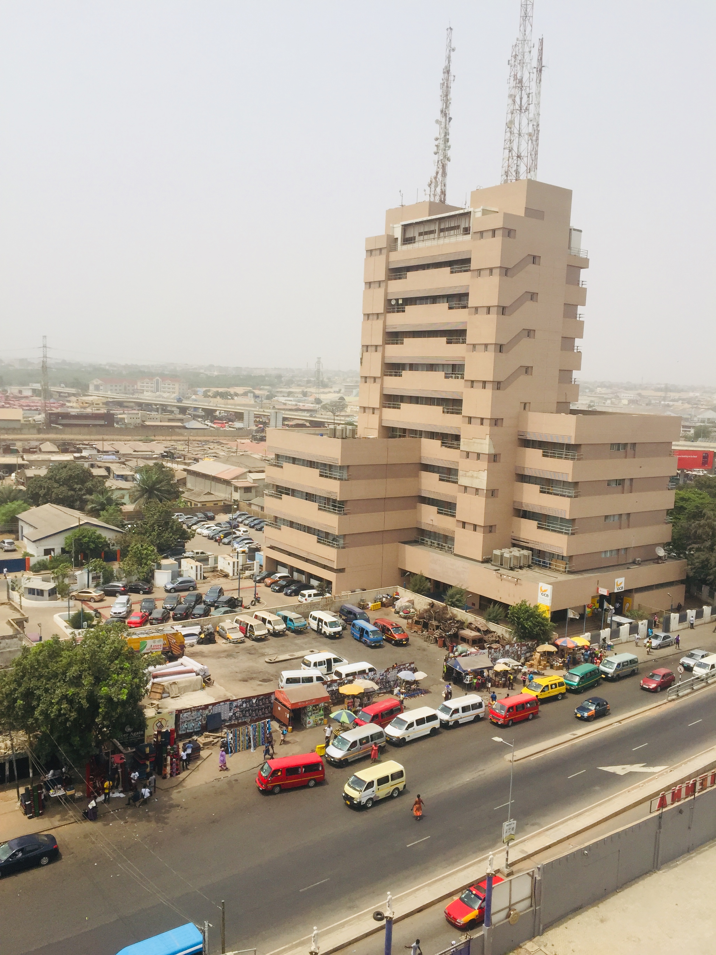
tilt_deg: -5.6
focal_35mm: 29
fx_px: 800
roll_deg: -2.7
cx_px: 358
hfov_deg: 48.2
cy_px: 478
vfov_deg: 61.7
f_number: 2.2
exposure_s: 1/2326
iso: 32
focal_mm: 4.15
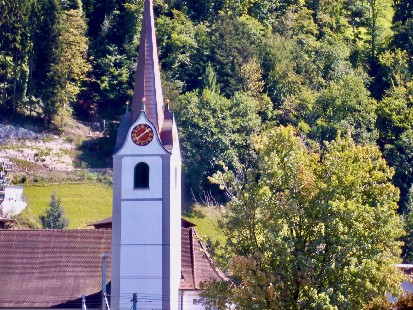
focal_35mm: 140
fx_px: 1670
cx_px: 206
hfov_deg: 14.1
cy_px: 155
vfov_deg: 10.6
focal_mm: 25.25
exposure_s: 1/60
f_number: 5.9
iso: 64
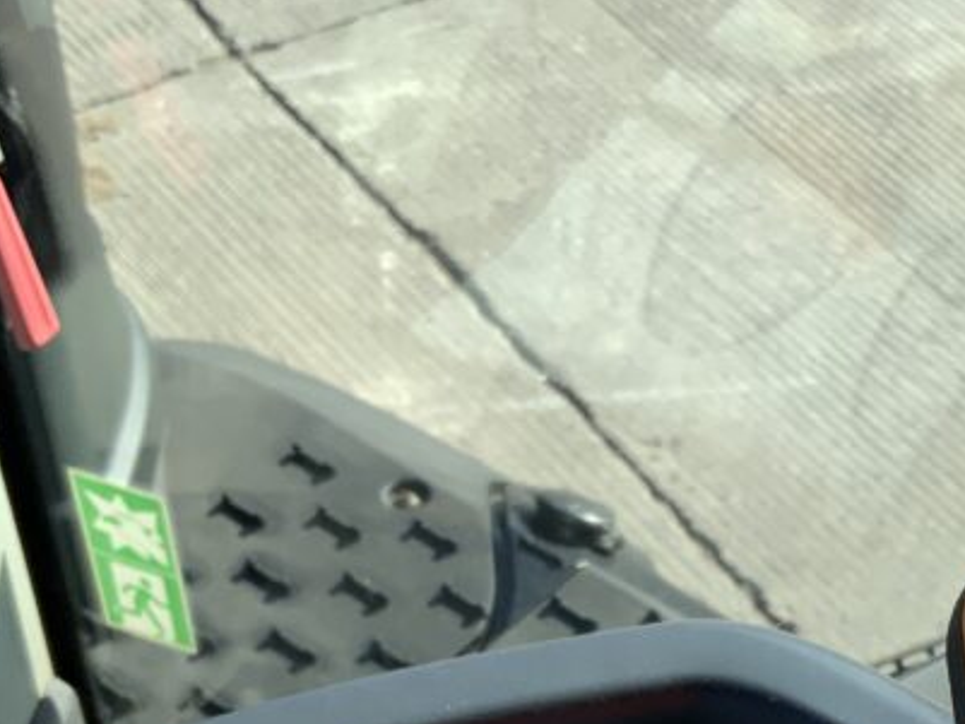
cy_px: 909
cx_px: 797
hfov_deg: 25.8
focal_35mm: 74
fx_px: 2064
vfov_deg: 18.7
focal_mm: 3
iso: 16
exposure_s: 1/556
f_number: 1.8
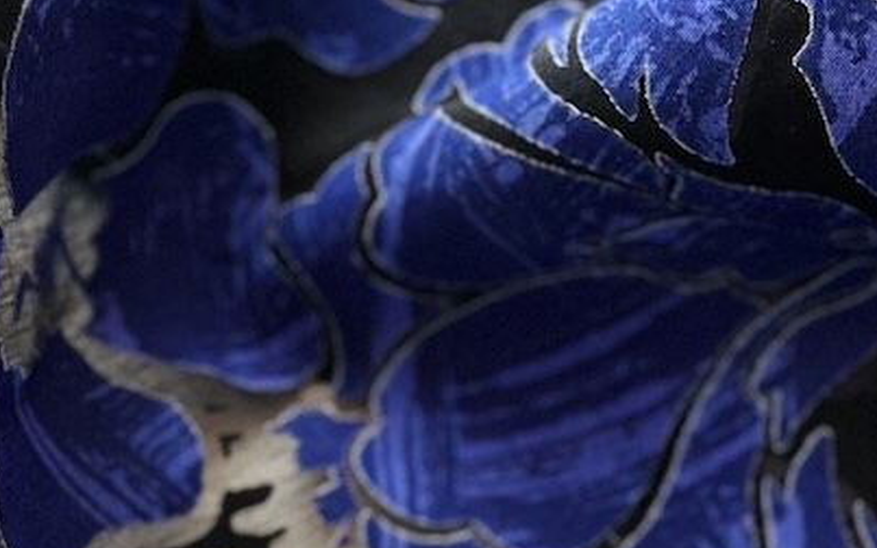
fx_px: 1673
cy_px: 678
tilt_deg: -74.8
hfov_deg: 29.0
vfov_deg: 17.6
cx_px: 649
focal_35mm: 70
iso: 125
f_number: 1.6
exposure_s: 1/121
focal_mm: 5.1
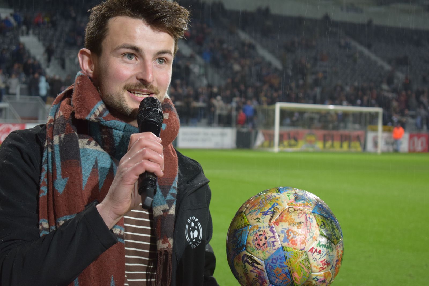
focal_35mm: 82
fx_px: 983
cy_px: 143
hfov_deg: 24.6
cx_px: 214
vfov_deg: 16.5
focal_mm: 55
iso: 800
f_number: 5.6
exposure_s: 1/60
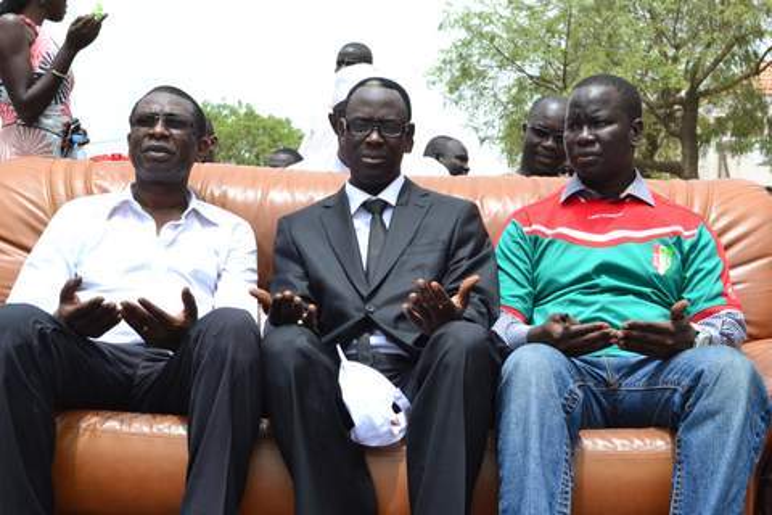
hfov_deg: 35.1
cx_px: 386
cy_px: 258
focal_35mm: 57
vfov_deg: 23.8
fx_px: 1222
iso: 400
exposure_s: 1/320
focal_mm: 38
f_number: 9
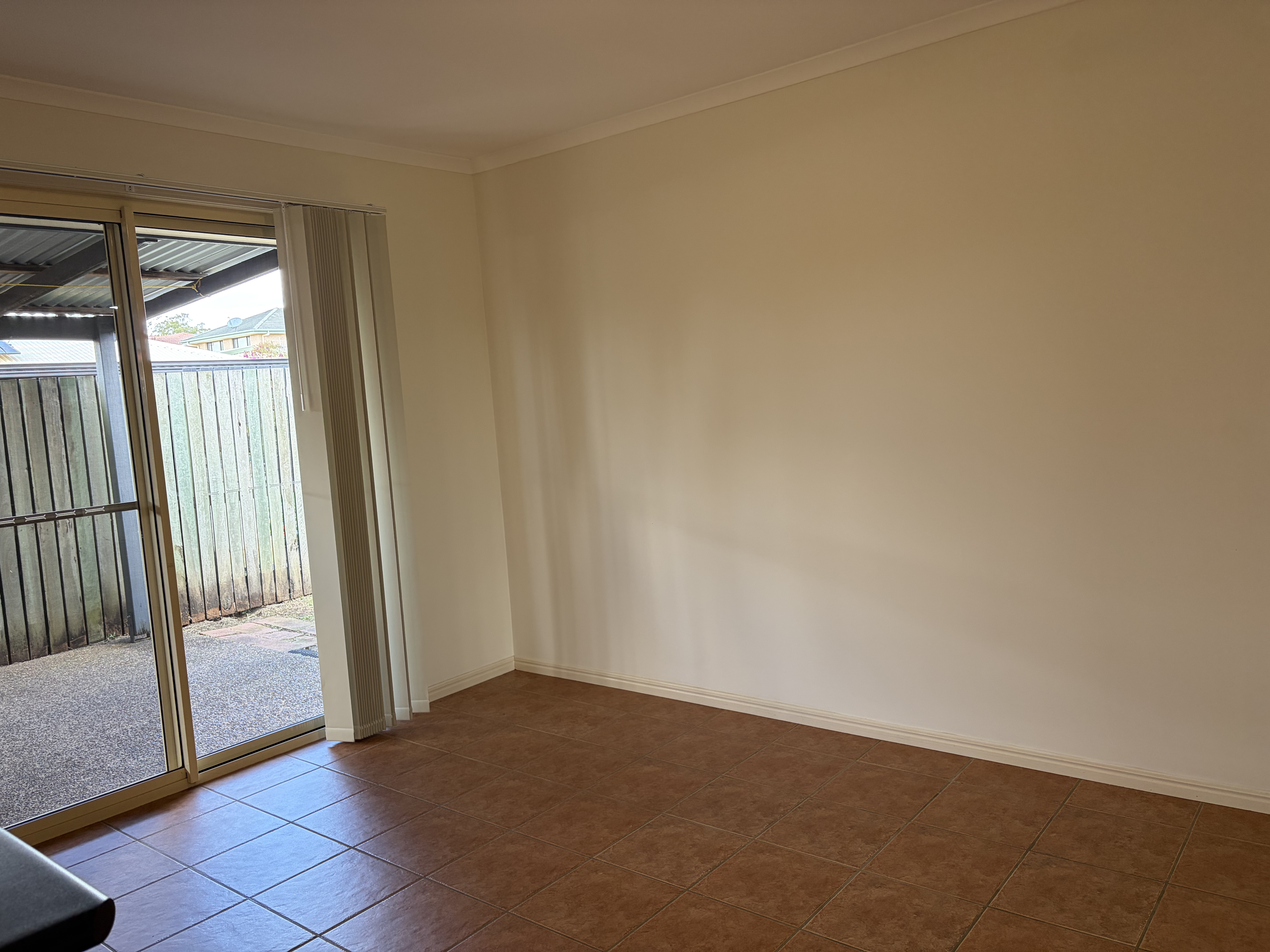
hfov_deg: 67.3
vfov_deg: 53.1
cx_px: 635
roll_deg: +4.0
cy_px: 476
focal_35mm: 26
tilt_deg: -4.9
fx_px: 954
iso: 125
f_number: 1.6
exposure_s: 1/114
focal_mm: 5.96
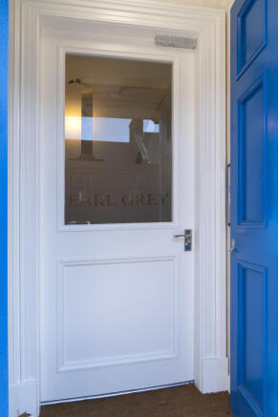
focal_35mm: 24
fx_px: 278
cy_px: 208
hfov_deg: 53.1
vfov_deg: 73.8
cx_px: 139
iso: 100
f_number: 8
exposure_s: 1/20
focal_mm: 24
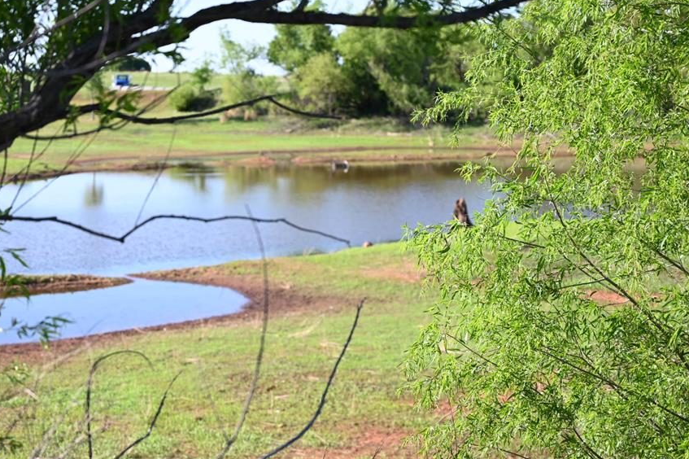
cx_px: 290
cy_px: 230
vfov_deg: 18.2
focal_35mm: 75
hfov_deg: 27.0
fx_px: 1435
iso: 100
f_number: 4
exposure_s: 1/400
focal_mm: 62
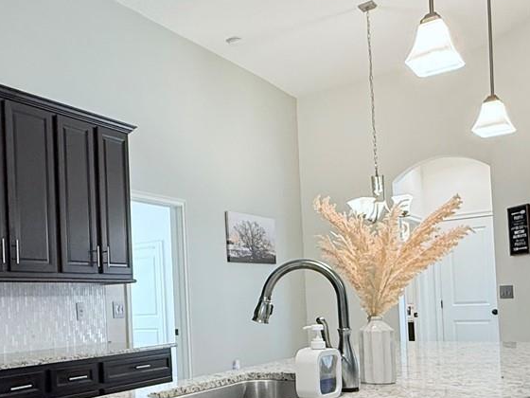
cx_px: 102
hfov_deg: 44.4
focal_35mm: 40
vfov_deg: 35.2
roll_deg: +2.0
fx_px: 612
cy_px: 296
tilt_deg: +1.4
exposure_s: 1/60
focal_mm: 2.22
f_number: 2.2
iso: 250
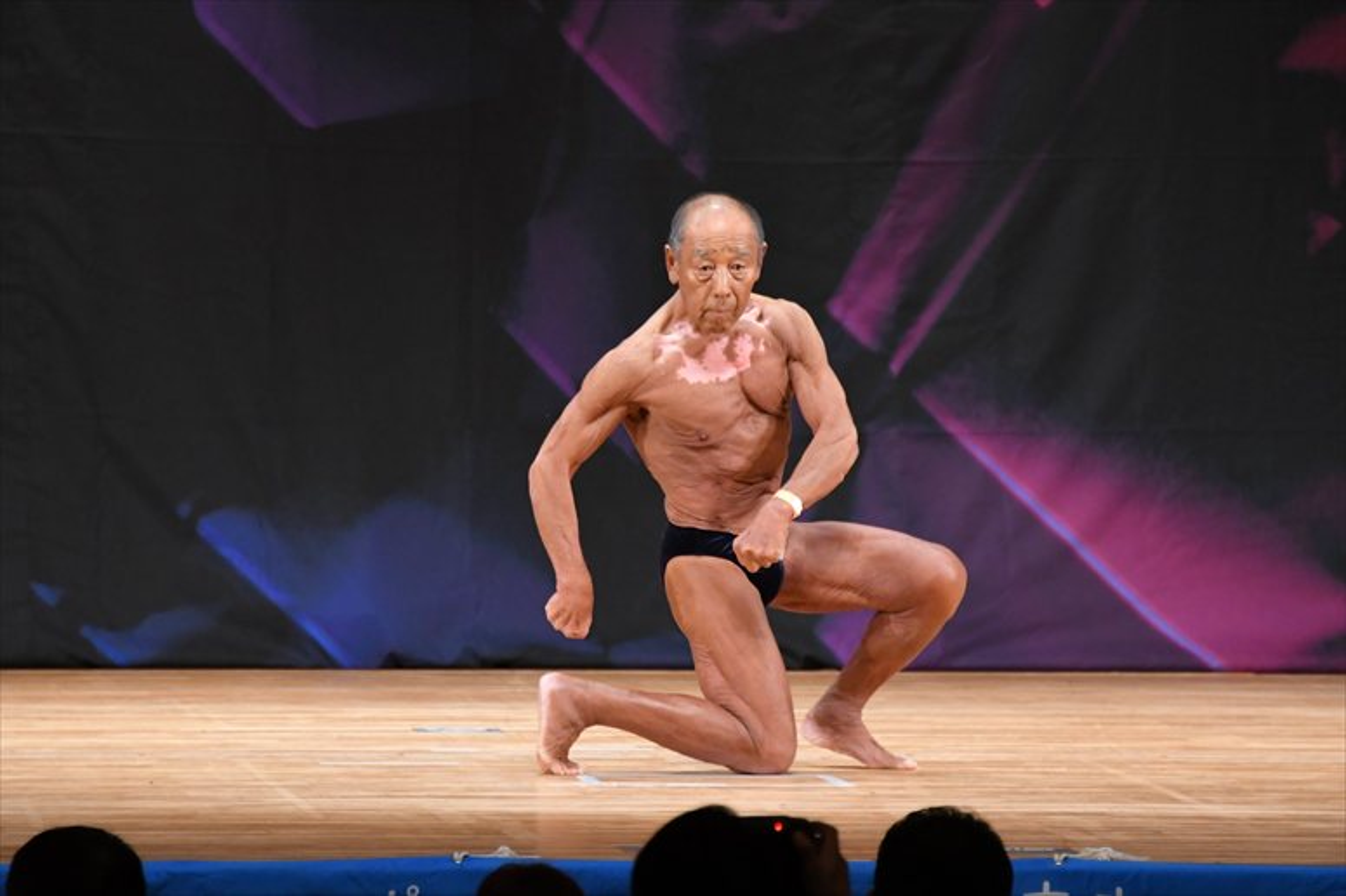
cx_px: 673
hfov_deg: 6.5
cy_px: 448
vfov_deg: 4.4
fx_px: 11772
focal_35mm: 315
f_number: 5.6
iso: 3200
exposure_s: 1/400
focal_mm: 210
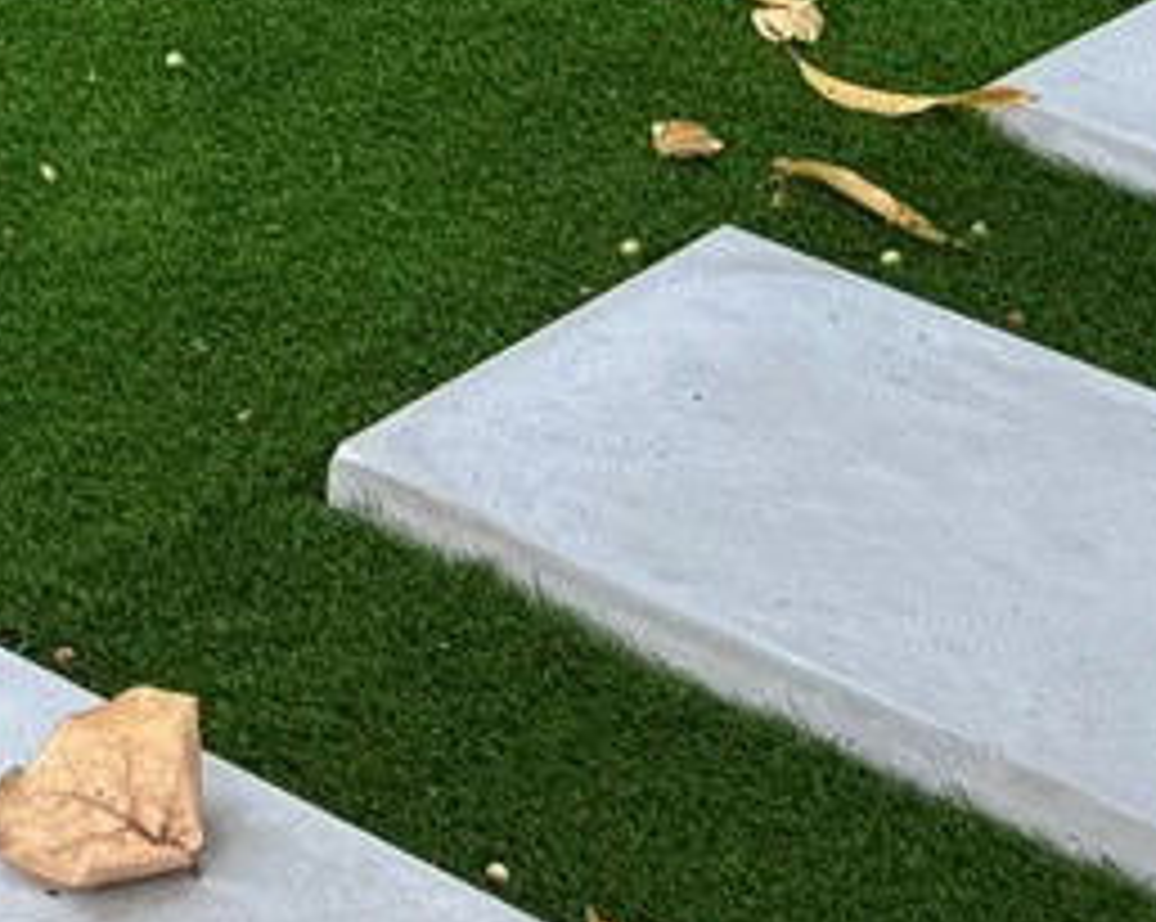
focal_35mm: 146
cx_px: -1259
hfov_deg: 11.7
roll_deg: +0.6
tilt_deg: -11.3
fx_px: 4989
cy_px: -1255
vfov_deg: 9.5
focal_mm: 6.76
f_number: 1.78
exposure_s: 1/372
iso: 80
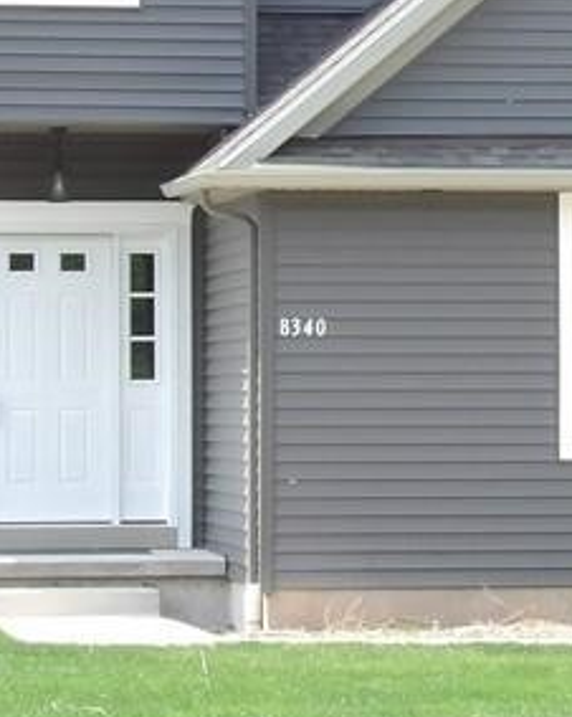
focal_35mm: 219
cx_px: 443
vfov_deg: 8.8
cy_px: 187
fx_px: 4639
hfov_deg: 7.0
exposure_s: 1/60
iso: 100
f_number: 8
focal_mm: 11.1
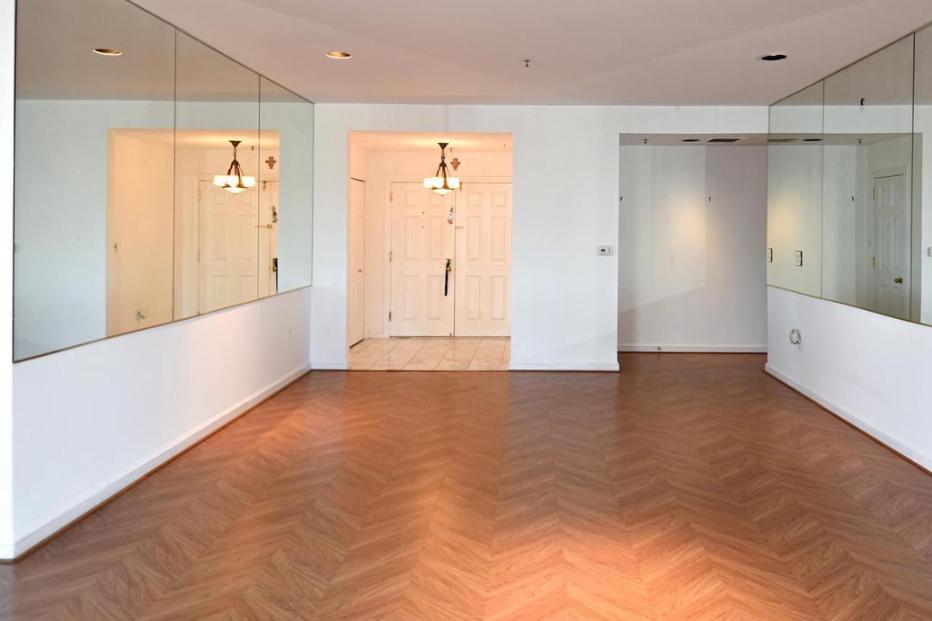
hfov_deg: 70.8
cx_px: 555
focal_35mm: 25
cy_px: 248
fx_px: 647
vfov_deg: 50.9
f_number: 4
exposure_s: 1/60
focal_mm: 12
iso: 220
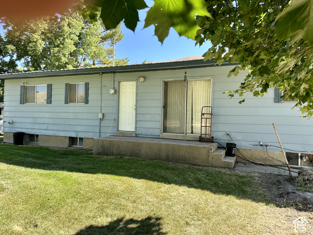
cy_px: 118
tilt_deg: -0.2
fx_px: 217
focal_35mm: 24
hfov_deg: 71.6
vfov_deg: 56.8
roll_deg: -1.7
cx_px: 156
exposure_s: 1/857
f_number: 1.78
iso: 80
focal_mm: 6.86
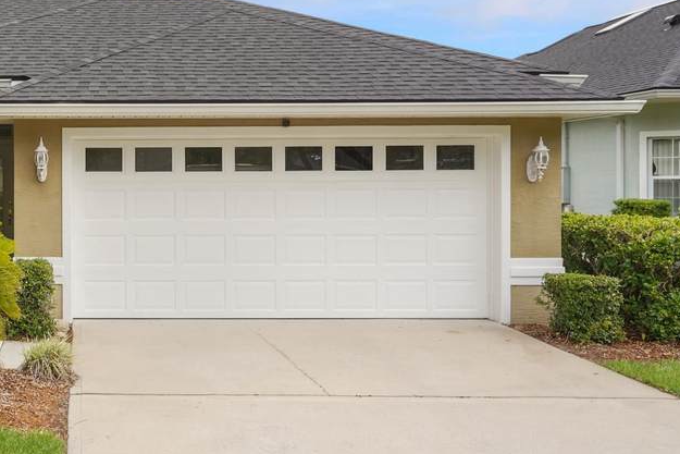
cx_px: 50
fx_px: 812
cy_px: 191
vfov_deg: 31.1
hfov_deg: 41.3
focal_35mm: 43
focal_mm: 21
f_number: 8
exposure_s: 1/20
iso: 100
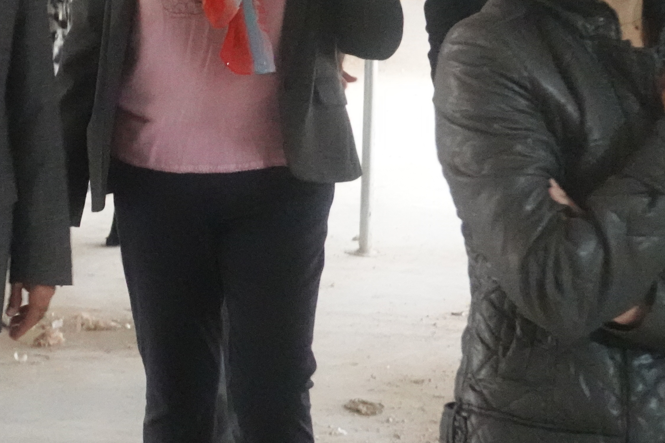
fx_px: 2050
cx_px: -94
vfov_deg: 12.3
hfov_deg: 17.7
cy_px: 67
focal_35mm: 111
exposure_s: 1/80
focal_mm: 17.19
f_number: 4
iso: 6400
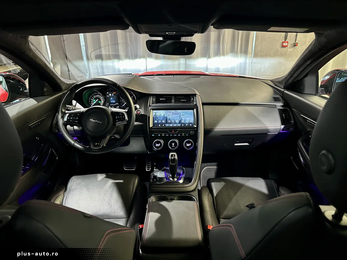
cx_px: 174
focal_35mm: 24
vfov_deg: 56.8
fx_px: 241
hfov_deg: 71.6
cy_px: 130
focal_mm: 6.86
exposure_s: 1/60
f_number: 1.78
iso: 800
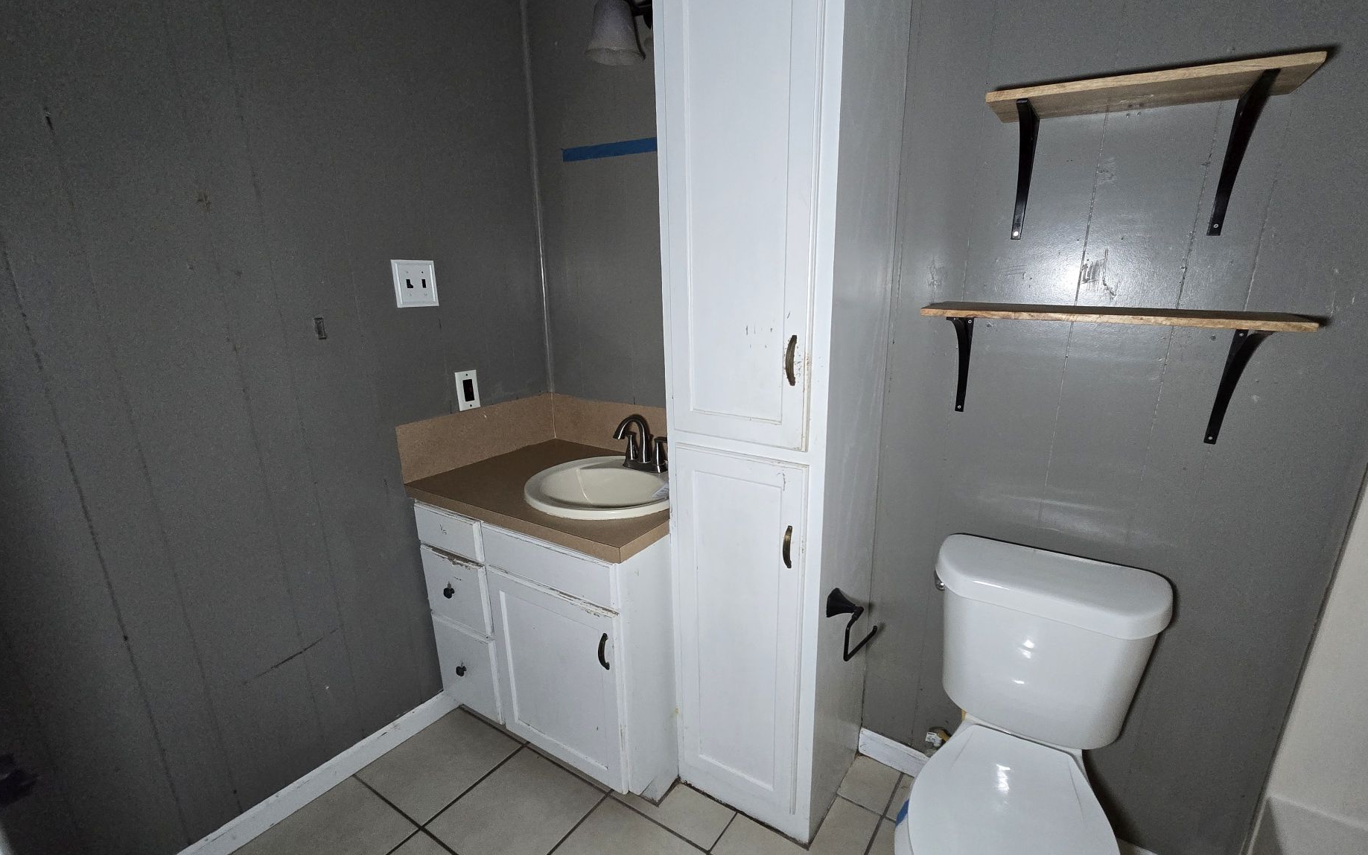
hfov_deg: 101.3
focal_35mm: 15
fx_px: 559
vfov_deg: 74.7
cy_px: 450
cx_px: 729
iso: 500
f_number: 2.2
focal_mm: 2.2
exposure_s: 1/60
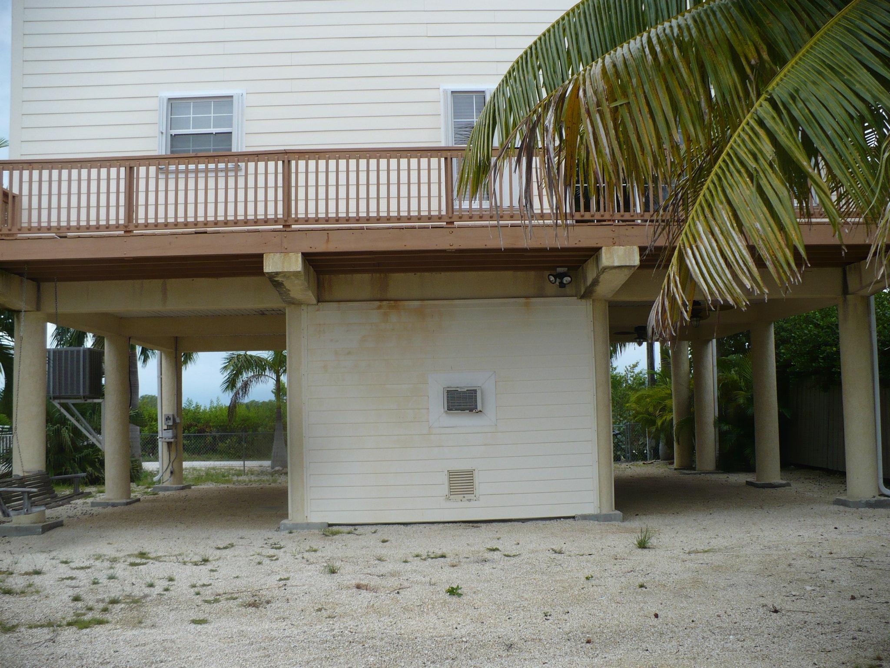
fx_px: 951
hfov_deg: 50.1
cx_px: 445
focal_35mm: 37
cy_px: 334
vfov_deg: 38.7
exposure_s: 1/800
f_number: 2.8
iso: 100
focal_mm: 6.1
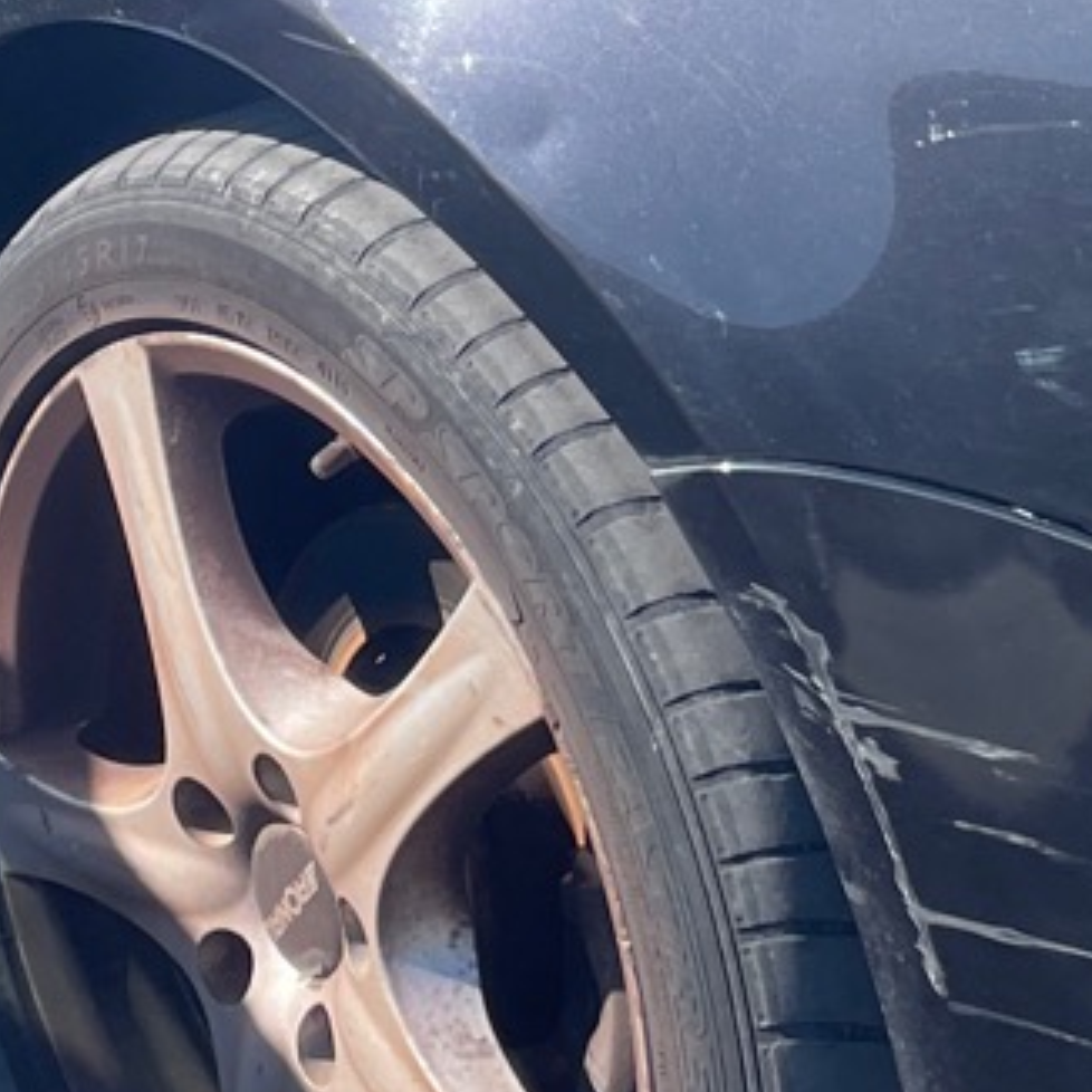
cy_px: -121
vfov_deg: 13.5
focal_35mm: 127
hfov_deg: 13.6
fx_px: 4533
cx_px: 935
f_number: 1.6
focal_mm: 4.2
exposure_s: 1/963
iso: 32
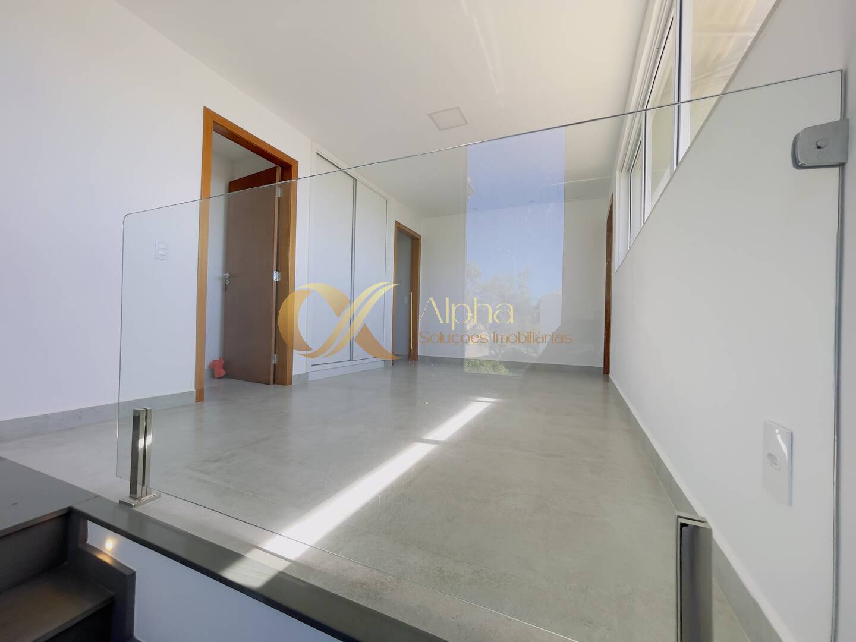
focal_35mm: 13
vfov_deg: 89.9
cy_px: 321
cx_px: 428
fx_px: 321
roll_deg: -2.1
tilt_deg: +0.2
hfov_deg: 106.2
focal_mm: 1.54
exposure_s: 1/121
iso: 32
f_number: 2.4
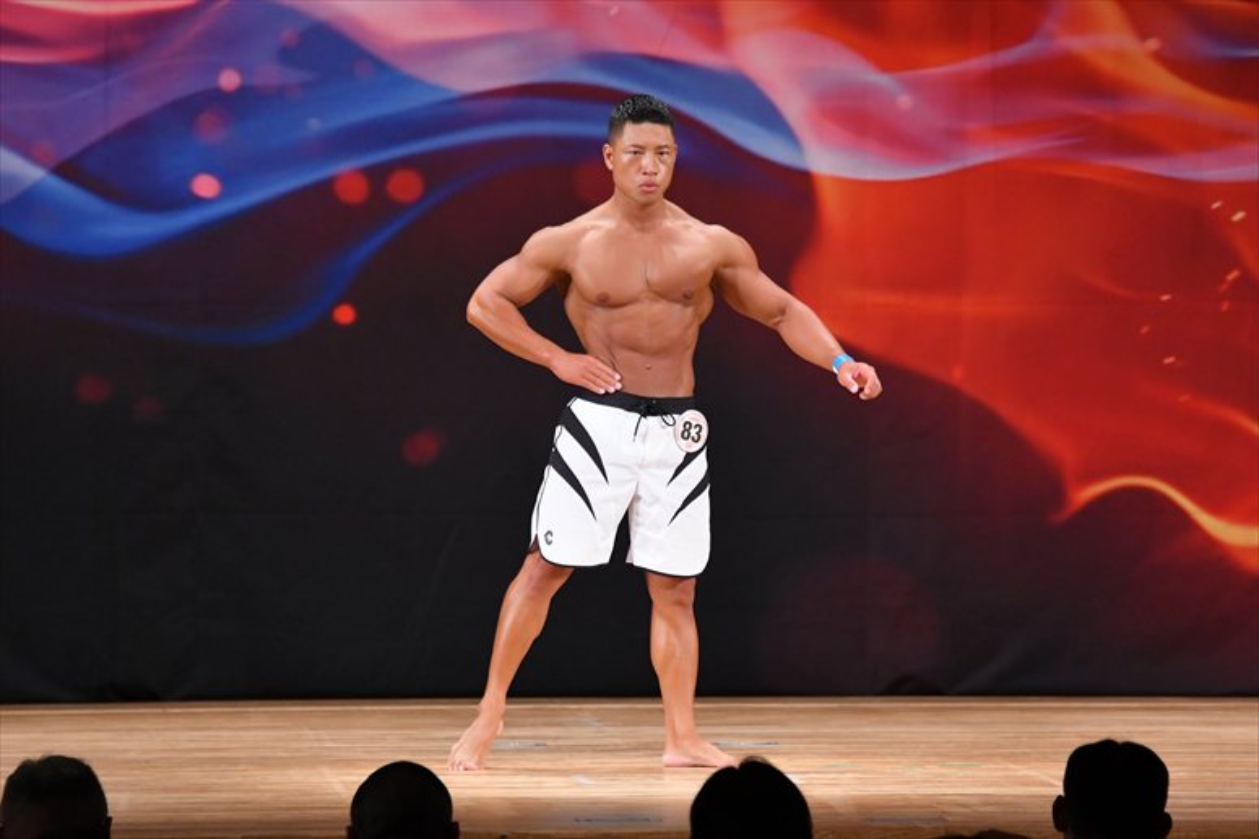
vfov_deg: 5.7
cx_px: 630
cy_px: 420
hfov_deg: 8.6
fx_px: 8389
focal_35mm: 240
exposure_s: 1/400
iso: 3200
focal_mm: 160
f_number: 5.6
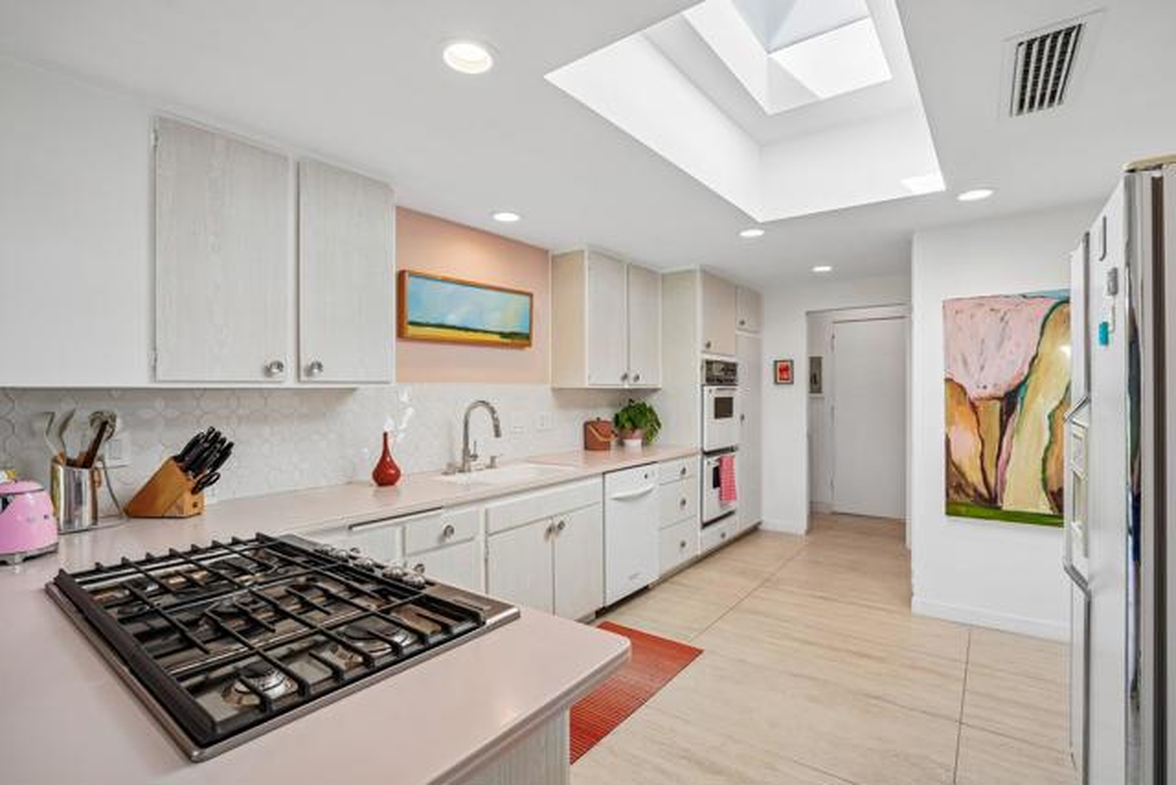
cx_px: 588
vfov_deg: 73.8
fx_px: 523
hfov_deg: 96.7
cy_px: 392
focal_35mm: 16
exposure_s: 1/30
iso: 160
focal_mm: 16
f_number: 8
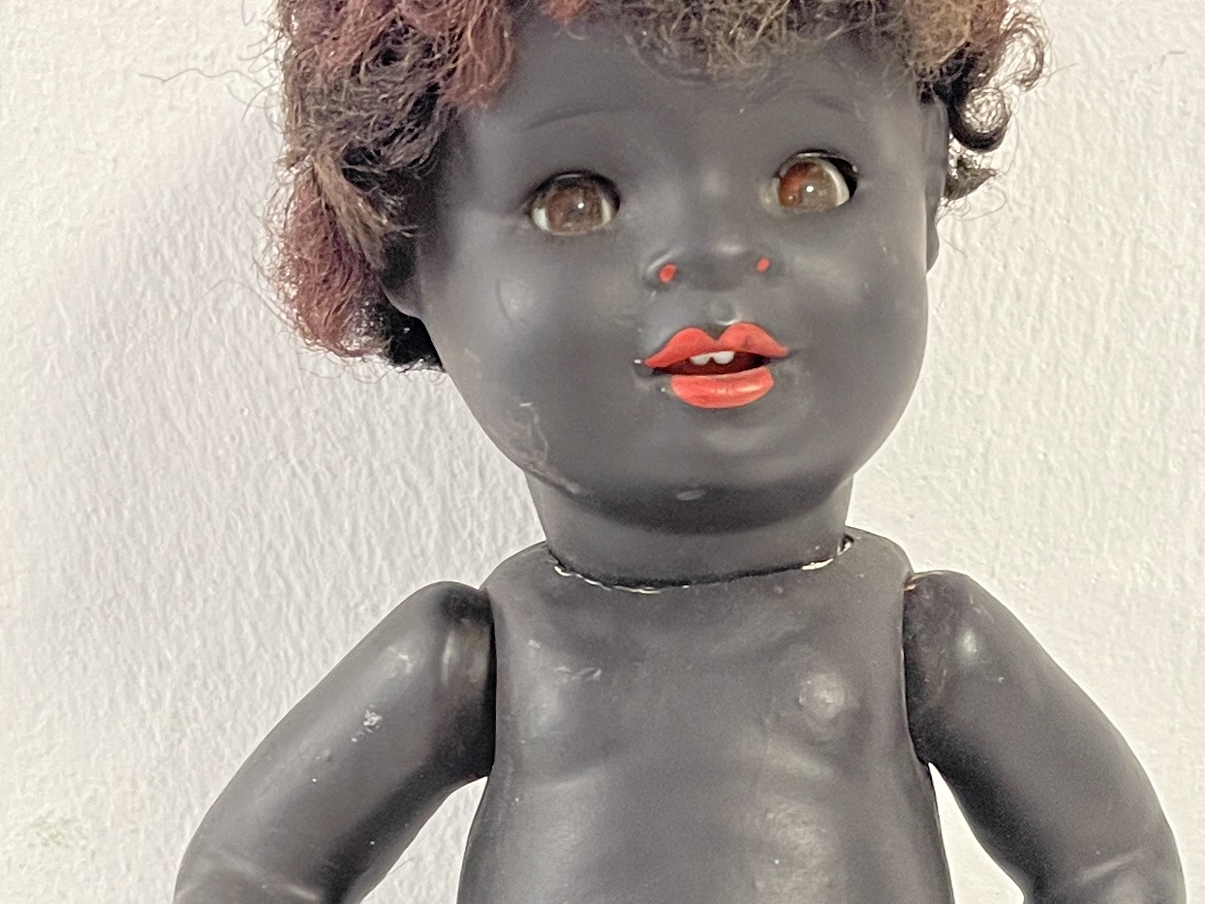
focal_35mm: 81
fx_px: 2820
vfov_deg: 17.7
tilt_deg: -25.5
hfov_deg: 23.9
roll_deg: +0.8
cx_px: 908
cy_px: 958
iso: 160
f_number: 1.6
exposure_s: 1/50
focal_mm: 5.1
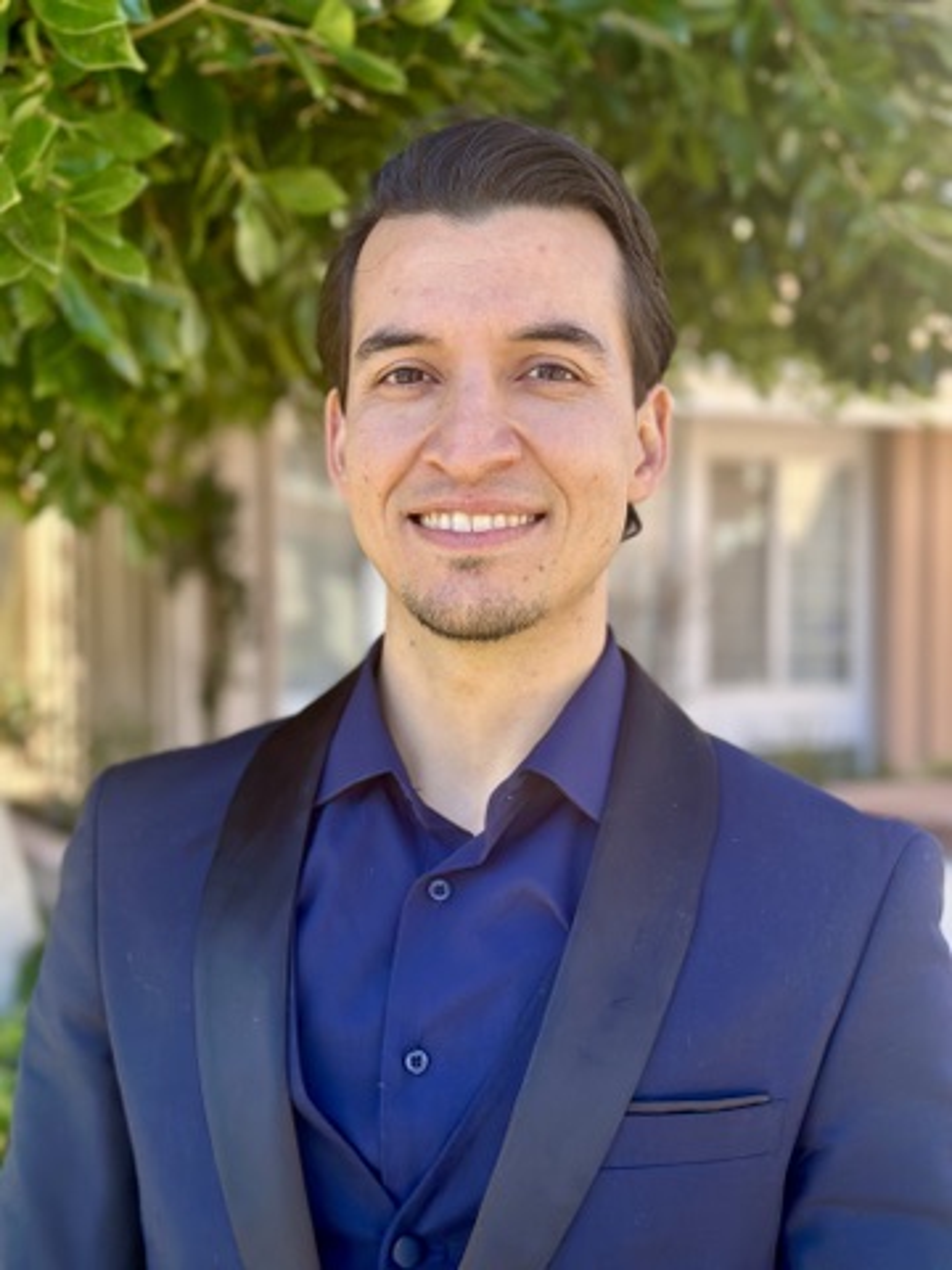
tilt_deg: -1.2
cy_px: 635
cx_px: 476
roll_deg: -0.6
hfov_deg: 30.3
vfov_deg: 39.7
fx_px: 1760
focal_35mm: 48
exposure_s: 1/740
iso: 80
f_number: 1.78
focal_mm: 6.86
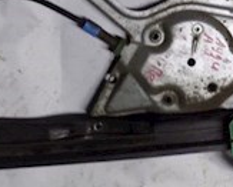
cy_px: -98
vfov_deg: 16.0
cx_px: 209
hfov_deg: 21.2
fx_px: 608
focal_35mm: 88
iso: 250
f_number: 3.1
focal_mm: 4
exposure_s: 1/30
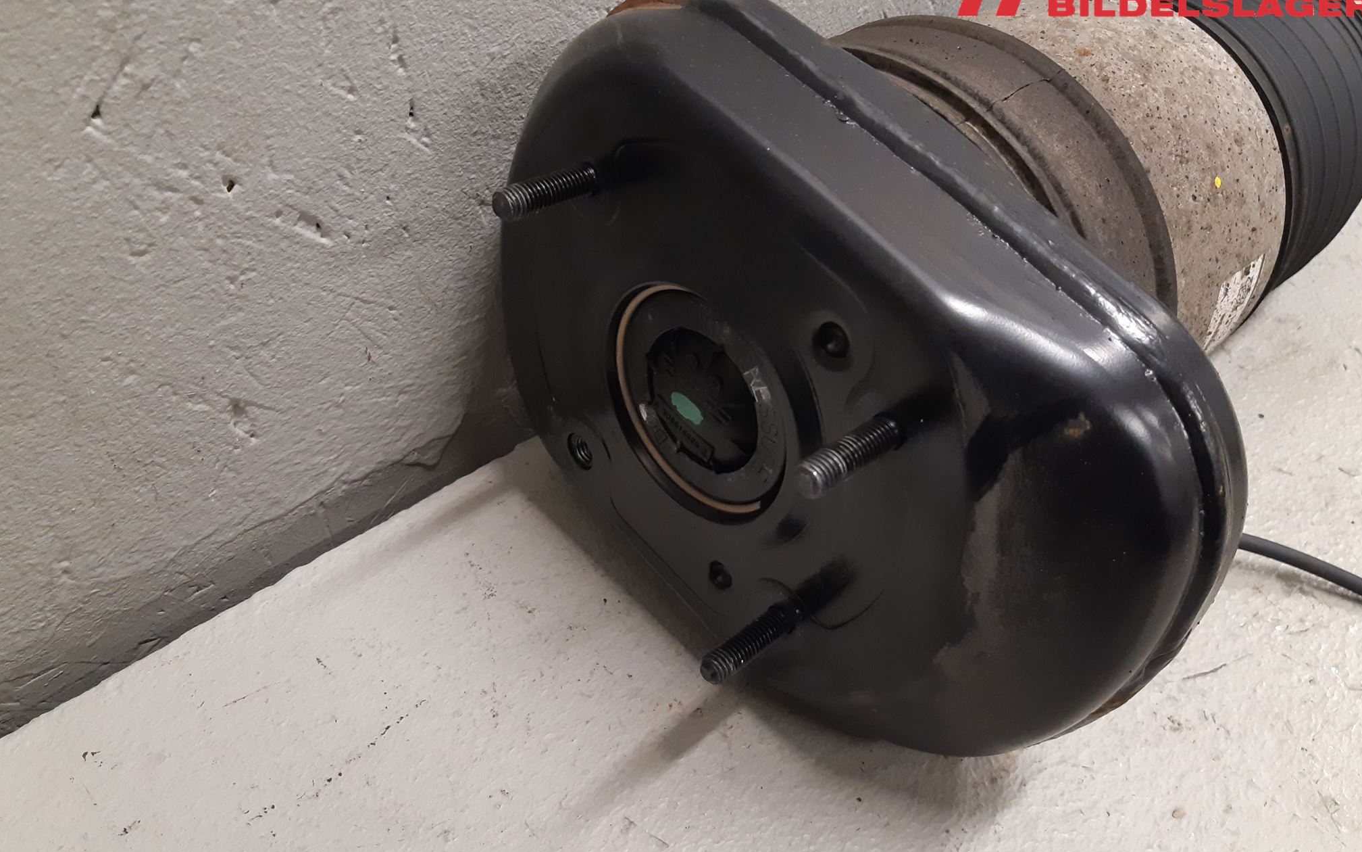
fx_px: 1039
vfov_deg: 44.5
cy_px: 421
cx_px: 680
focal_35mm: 28
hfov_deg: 66.5
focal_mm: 3.93
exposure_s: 1/50
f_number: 1.7
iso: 200
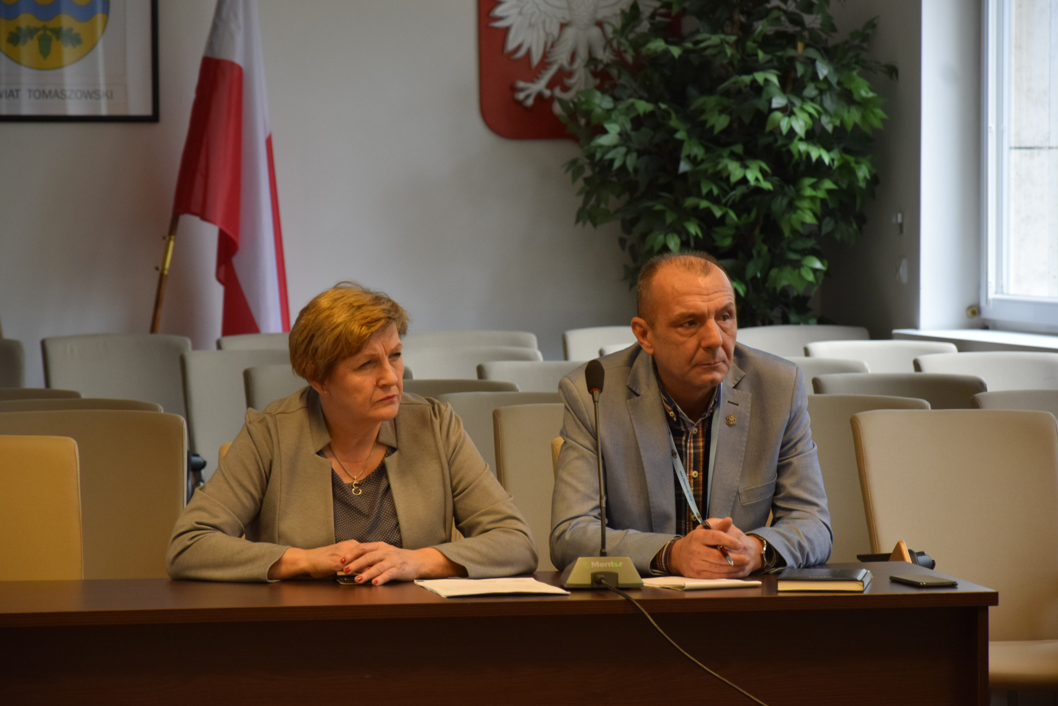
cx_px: 529
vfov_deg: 8.7
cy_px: 353
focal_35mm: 158
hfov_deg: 13.0
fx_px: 4630
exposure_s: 1/60
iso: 900
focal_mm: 105
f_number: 5.6
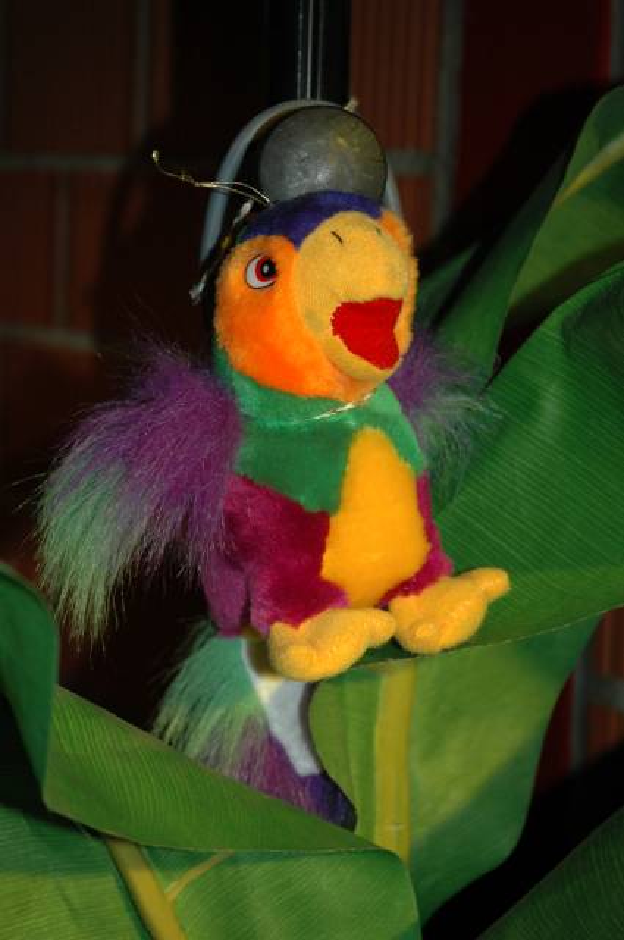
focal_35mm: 78
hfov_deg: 17.4
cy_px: 470
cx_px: 312
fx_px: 2033
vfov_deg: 26.0
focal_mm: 52
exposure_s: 1/60
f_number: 4.5
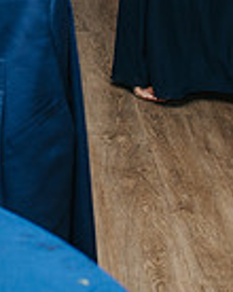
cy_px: -154
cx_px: -77
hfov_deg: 9.4
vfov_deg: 11.5
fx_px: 1391
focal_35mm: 161
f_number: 3.2
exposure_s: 1/200
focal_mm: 35
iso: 800
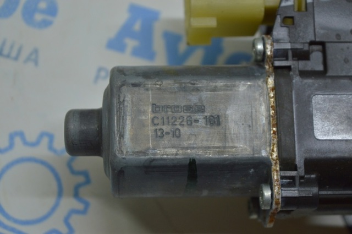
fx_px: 806
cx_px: 176
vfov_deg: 16.5
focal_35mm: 82
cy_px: 117
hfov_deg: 24.6
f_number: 5.6
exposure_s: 1/60
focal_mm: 55
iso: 400
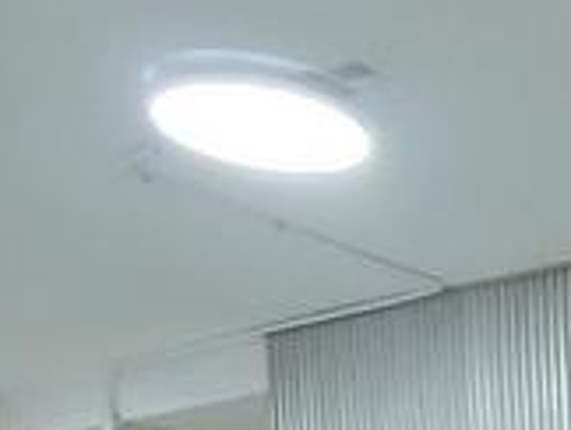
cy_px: 874
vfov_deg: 15.0
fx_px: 1305
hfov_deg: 19.5
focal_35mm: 79
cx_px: 983
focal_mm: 1.64
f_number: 2.2
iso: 200
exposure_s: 1/33.4
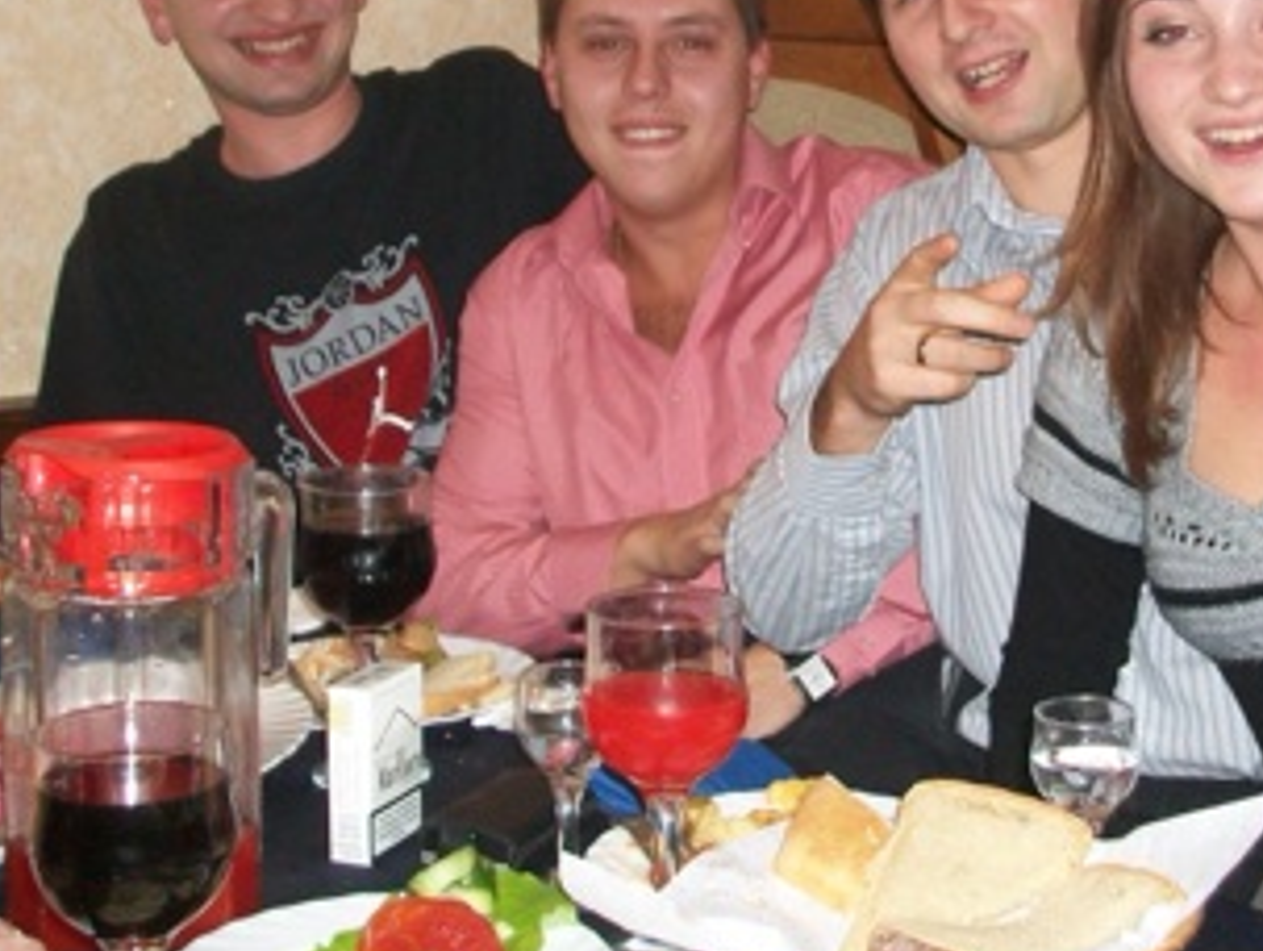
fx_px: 2630
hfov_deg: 26.7
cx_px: 946
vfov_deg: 20.3
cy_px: 217
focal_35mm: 72
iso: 160
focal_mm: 7.1
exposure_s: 1/60
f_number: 3.2
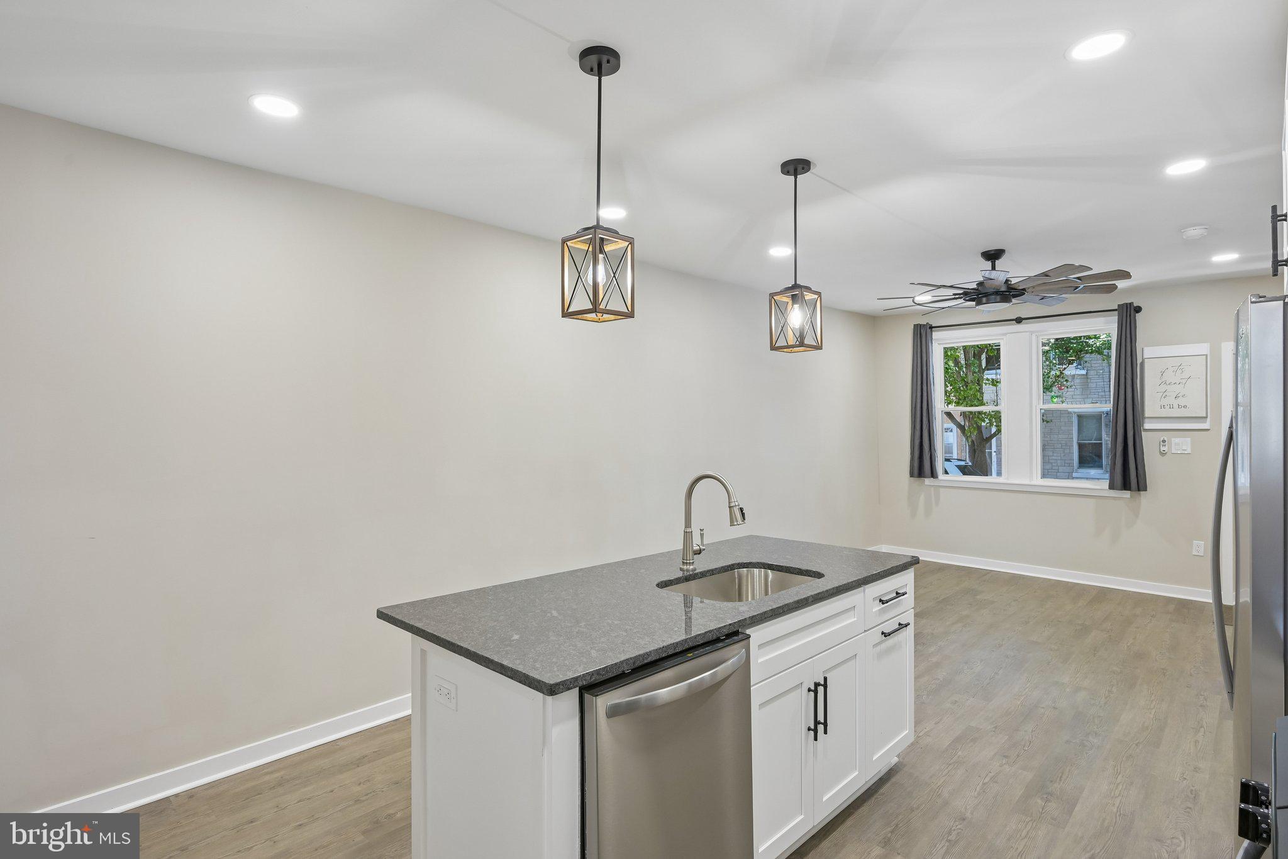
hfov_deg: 90.0
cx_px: 644
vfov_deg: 67.4
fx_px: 644
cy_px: 430
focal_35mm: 18
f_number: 8
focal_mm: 18
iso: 400
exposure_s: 1/10
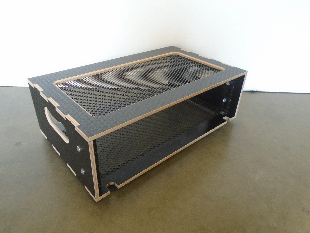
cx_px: 155
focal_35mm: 26
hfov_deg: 67.3
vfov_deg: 53.1
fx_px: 233
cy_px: 116
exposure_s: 1/50
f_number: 3.2
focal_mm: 4.6
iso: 320
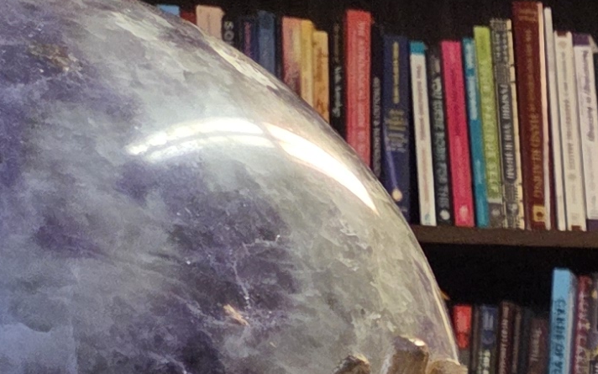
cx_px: 1379
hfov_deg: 12.4
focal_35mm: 137
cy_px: 1155
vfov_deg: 8.1
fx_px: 2233
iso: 400
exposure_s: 1/120
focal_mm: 5.4
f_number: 1.8
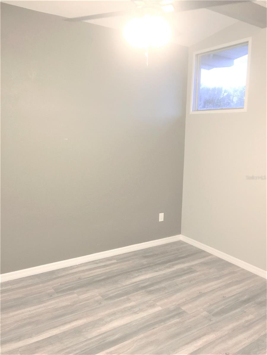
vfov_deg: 61.7
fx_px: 298
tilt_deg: -6.6
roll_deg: -2.0
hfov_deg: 48.2
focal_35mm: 29
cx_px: 134
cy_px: 178
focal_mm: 4.15
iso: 80
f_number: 2.2
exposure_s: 1/15
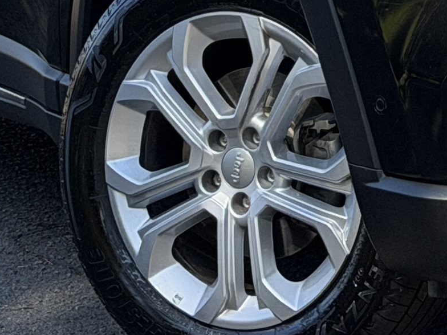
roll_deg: +4.3
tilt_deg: +1.4
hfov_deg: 8.0
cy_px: -370
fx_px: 3190
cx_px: 421
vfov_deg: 5.9
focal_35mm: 247
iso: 100
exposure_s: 1/1456
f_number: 1.78
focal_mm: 6.76
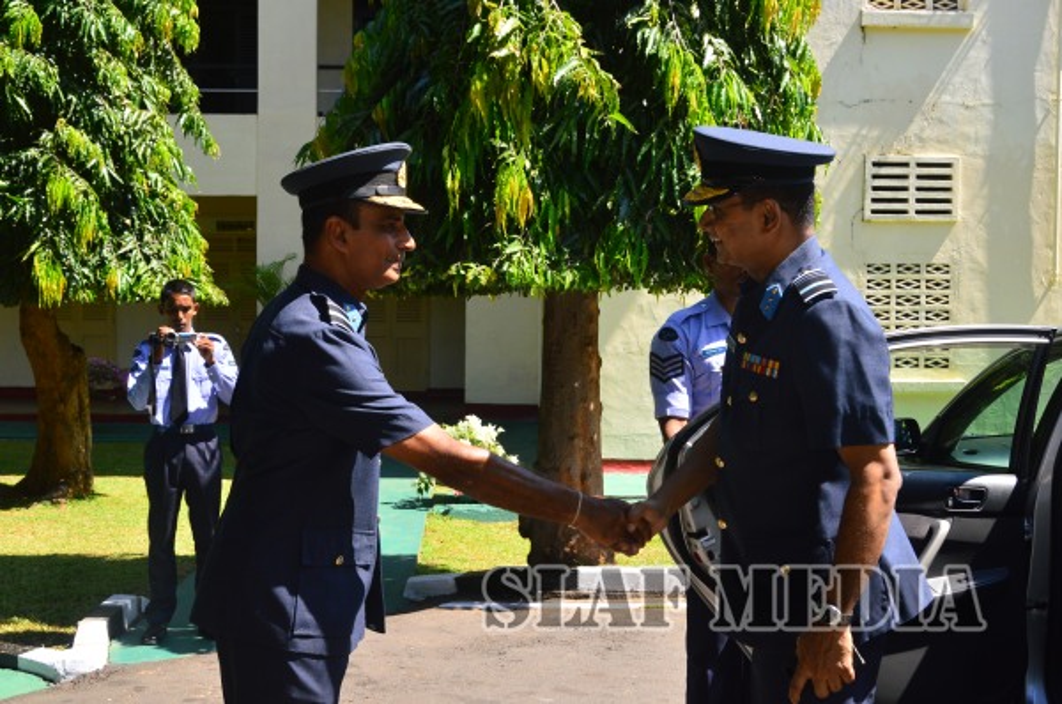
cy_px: 352
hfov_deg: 43.7
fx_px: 1325
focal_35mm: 45
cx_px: 531
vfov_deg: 29.8
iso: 200
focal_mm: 30
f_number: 9
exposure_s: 1/200
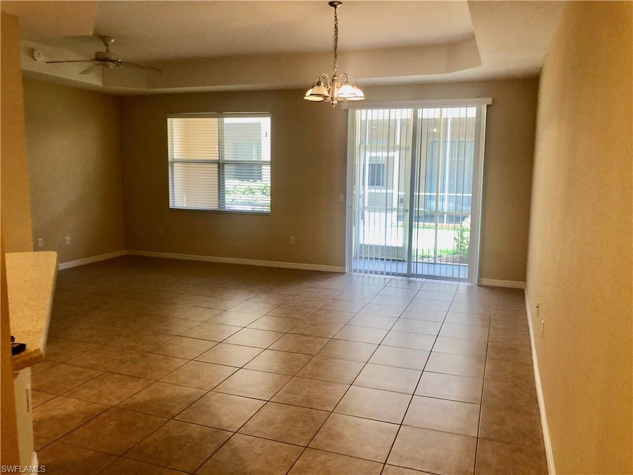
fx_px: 512
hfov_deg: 63.4
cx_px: 316
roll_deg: -1.1
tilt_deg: -7.3
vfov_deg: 49.7
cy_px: 238
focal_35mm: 28
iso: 40
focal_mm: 4
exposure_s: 1/30
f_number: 1.8
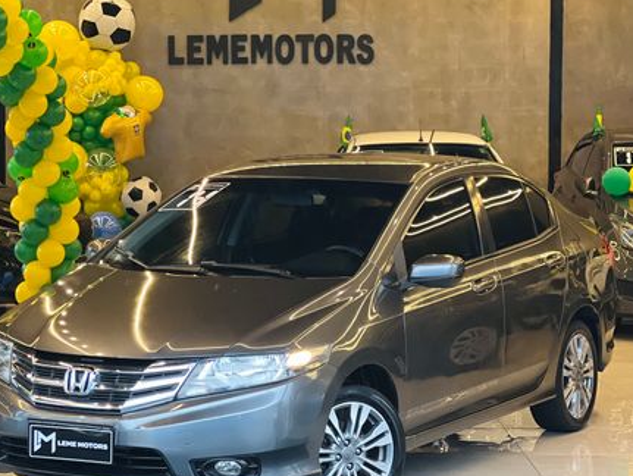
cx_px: 292
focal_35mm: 84
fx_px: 1537
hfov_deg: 23.3
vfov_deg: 17.6
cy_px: 237
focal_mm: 9
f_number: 2.8
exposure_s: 1/40
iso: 400
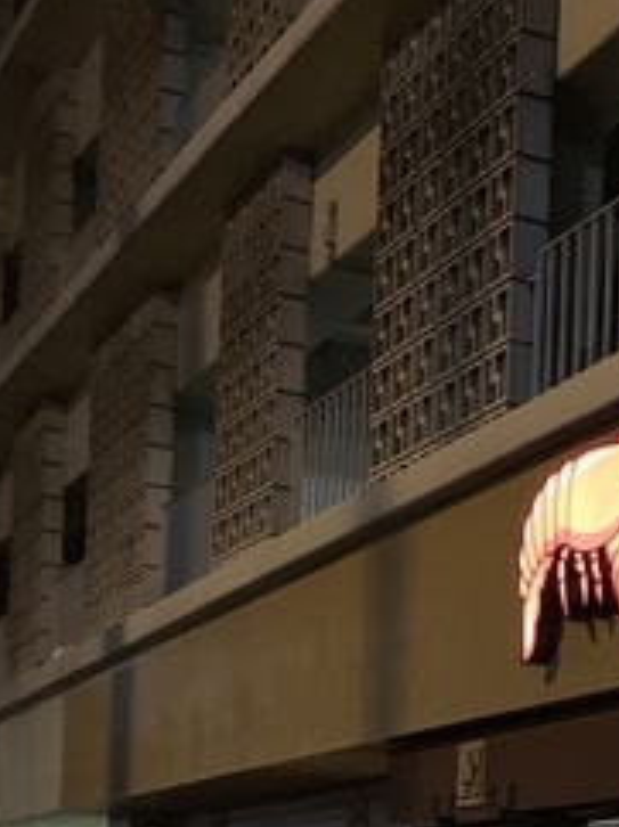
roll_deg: -3.2
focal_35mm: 86
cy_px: 971
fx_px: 2054
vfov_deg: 21.3
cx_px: 657
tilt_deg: +1.4
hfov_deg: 16.7
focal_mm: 4.25
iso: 800
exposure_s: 1/15
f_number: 1.8
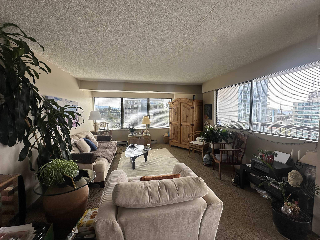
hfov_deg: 102.1
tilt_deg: -2.7
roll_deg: +0.9
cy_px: 120
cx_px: 160
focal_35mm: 14
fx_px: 129
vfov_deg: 85.7
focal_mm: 2.22
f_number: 2.2
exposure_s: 1/236
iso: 40
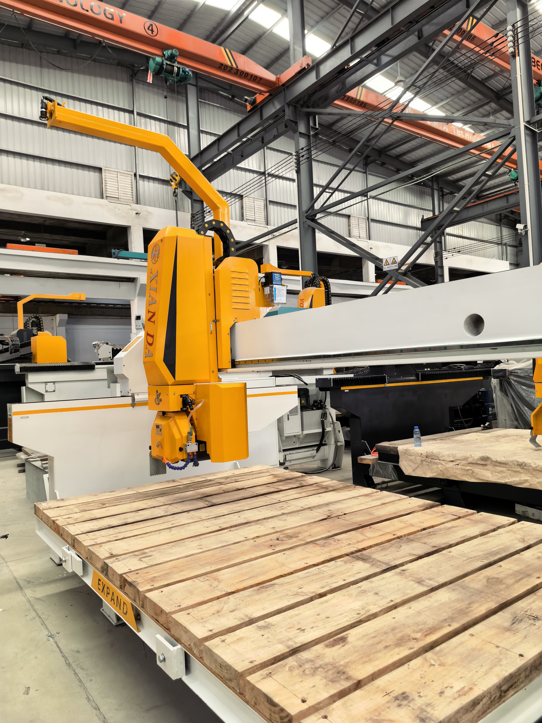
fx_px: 501
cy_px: 362
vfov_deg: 71.6
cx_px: 271
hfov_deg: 56.8
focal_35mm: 24
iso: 50
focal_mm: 5.75
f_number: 1.4
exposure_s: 1/197
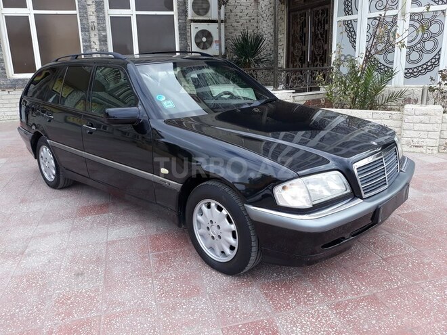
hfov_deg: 65.3
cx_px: 224
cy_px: 168
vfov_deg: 51.4
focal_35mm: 27
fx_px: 349
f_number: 1.7
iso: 40
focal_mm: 3.71
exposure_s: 1/350
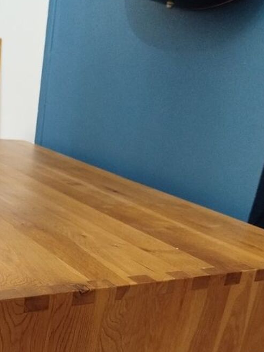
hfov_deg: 29.2
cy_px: 292
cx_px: 61
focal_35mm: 49
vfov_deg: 37.2
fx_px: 498
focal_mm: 5.31
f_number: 1.7
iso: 1000
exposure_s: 1/17
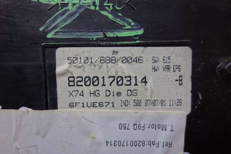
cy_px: 77
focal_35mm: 28
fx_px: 180
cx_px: 116
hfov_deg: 65.5
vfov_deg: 46.4
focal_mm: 10.4
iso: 125
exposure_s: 1/100
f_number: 2.5
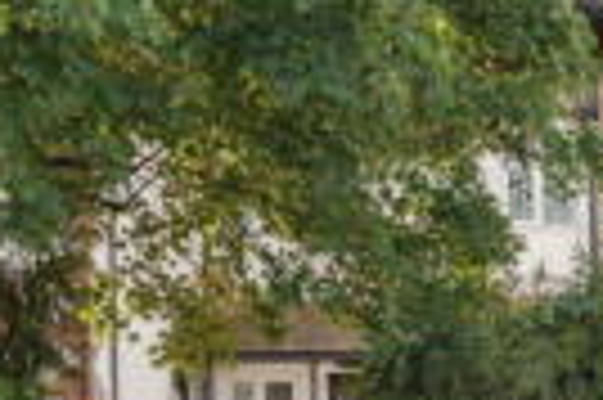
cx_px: 662
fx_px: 1907
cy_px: 425
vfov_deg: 11.8
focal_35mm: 114
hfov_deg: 17.4
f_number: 5.6
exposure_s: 1/640
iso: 640
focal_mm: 32
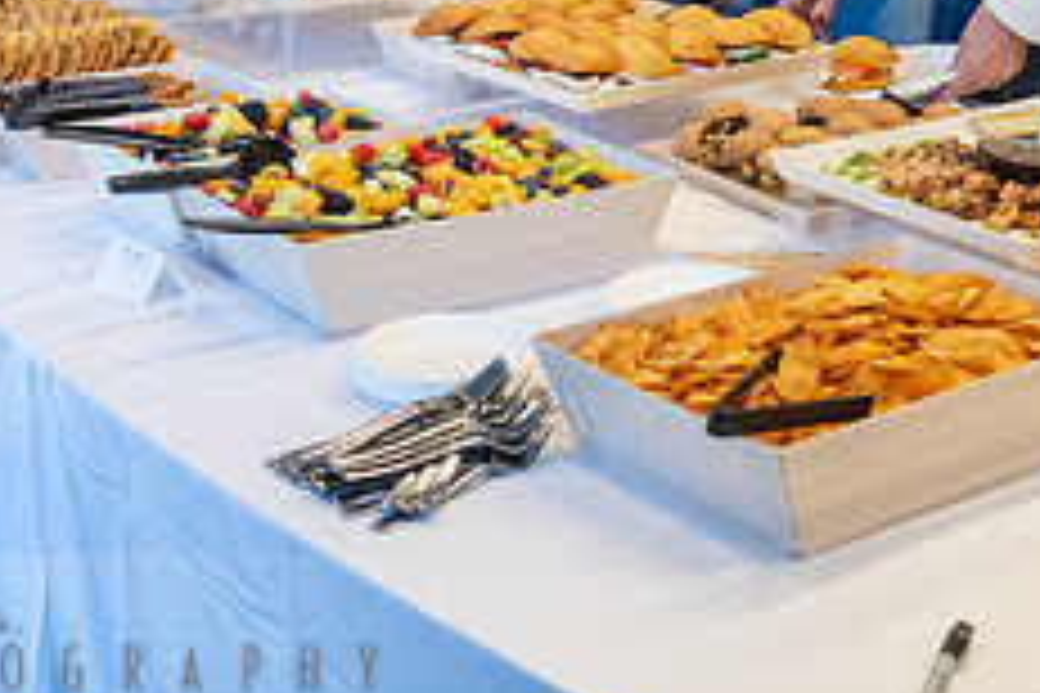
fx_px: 2426
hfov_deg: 24.1
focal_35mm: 84
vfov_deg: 15.7
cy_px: -98
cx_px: 687
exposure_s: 1/250
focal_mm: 30
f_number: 4
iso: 1600
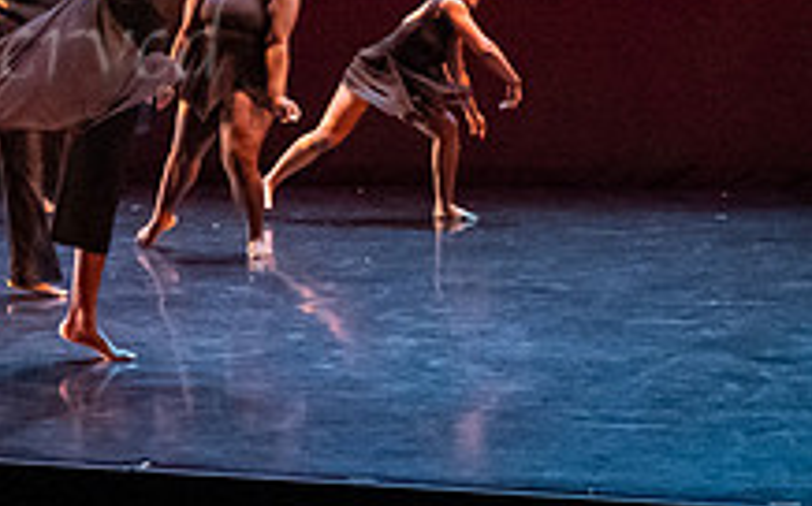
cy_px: -20
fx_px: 2433
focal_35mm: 110
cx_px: 10
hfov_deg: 18.5
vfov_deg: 11.7
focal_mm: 28
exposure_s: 1/320
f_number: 3.5
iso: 6400
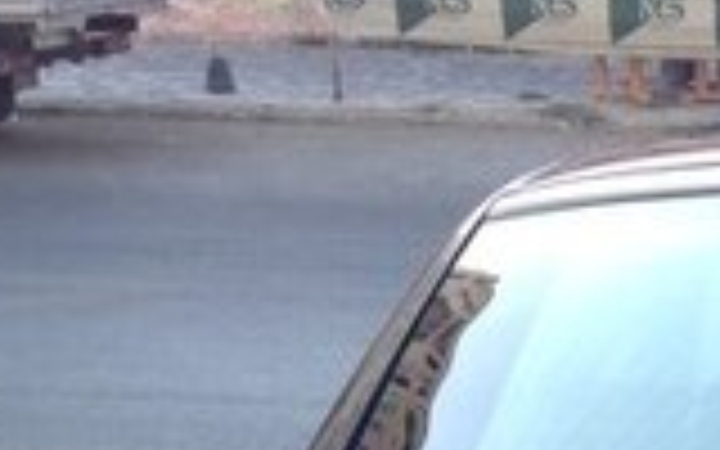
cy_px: 1019
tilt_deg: -21.8
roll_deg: +1.6
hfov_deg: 13.5
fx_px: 2826
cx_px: 1130
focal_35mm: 144
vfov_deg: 8.4
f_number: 2.4
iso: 50
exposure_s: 1/227
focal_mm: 4.12
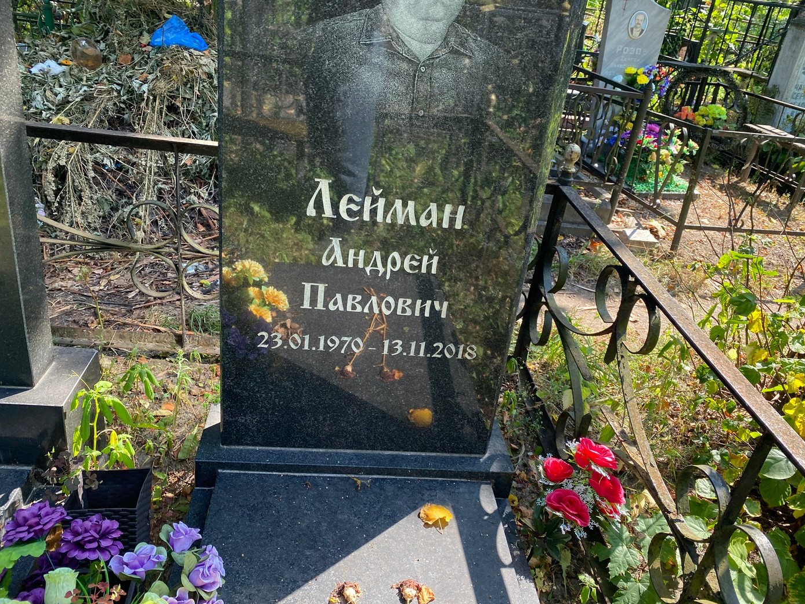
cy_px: 300
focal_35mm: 27
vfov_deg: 51.3
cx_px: 417
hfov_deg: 65.3
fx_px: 628
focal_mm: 4.25
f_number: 1.8
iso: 32
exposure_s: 1/275
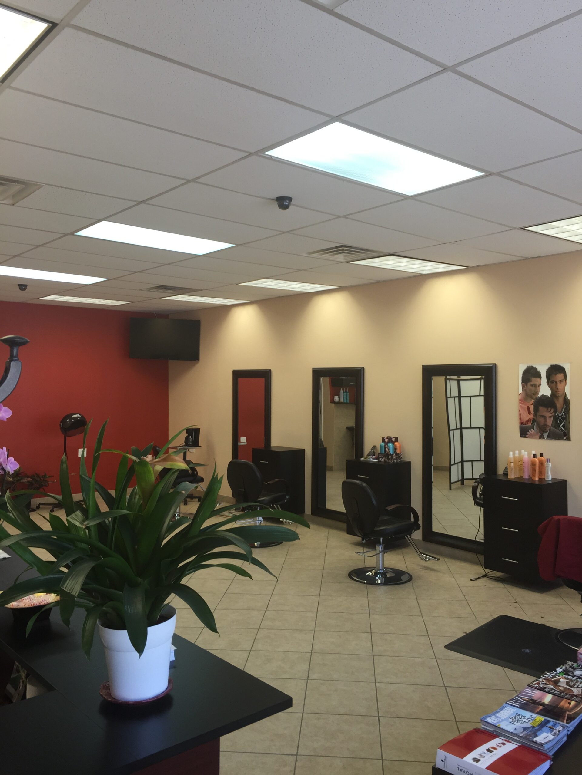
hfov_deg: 48.2
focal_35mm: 29
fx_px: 650
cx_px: 291
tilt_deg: +1.9
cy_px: 388
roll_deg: -0.5
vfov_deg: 61.7
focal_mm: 4.15
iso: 40
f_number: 2.2
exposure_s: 1/60
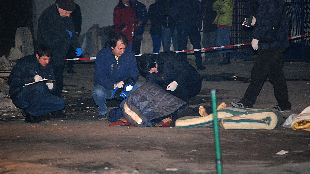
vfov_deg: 5.1
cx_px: 156
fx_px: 1948
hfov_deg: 9.1
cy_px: 78
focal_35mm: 237
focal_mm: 150
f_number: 3.2
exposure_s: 1/60
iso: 1250
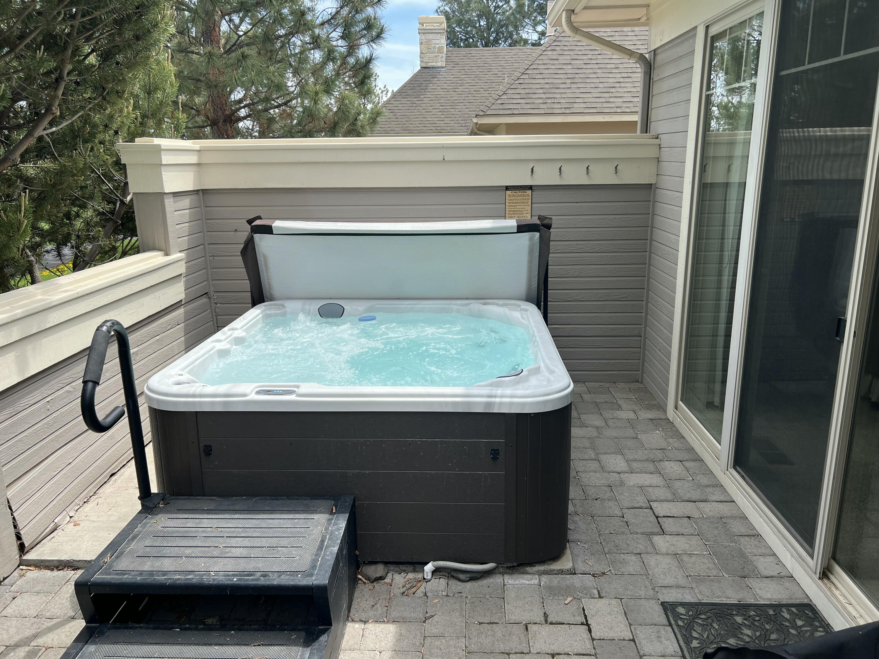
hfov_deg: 67.3
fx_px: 660
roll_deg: +0.8
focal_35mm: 26
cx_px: 440
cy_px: 330
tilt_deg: -12.1
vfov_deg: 53.1
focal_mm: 5.7
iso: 50
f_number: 1.5
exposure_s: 1/1751
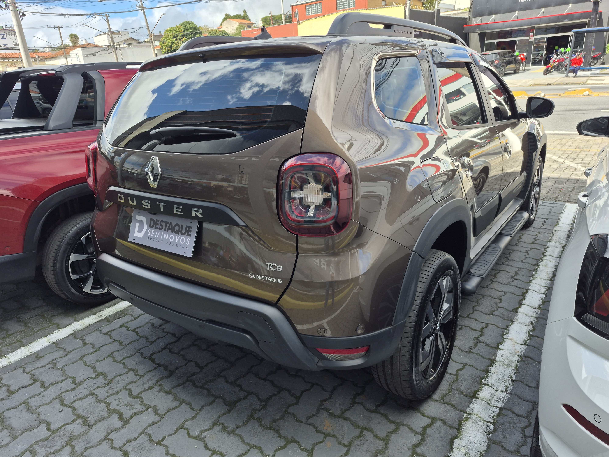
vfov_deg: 58.9
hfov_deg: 73.9
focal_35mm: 23
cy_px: 228
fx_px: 405
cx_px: 304
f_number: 1.8
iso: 25
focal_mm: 5.4
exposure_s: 1/726
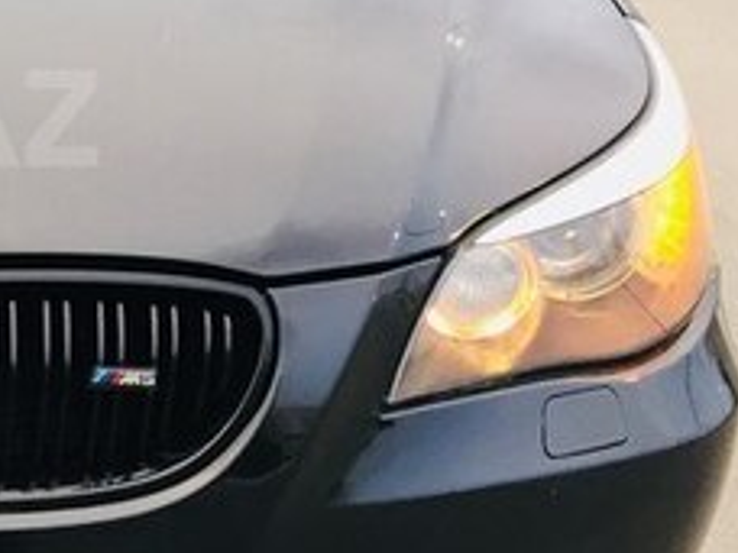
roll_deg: -0.9
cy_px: 118
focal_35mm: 84
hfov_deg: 21.1
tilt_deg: -19.4
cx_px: -233
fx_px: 1791
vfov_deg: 17.4
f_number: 2.2
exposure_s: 1/33
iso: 40
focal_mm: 4.15
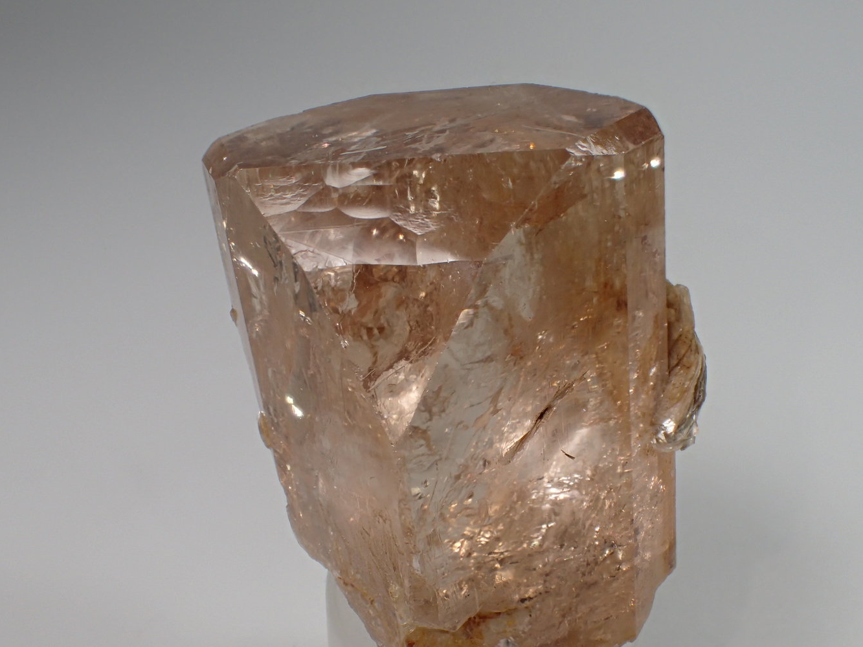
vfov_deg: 39.6
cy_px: 358
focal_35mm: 36
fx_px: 898
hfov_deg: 51.3
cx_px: 444
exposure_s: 1/200
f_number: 3.2
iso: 100
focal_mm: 5.5
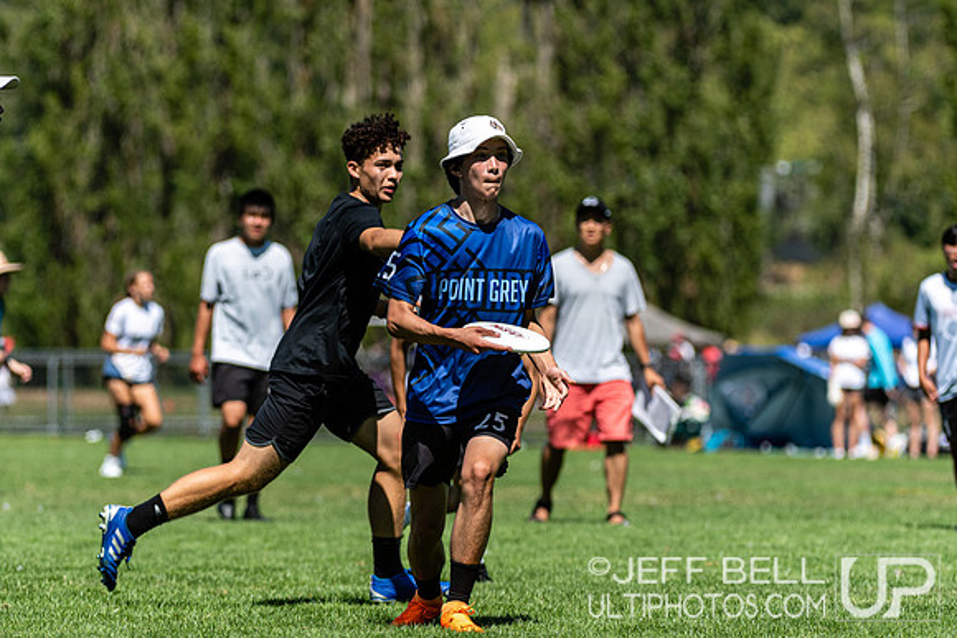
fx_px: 8375
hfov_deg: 6.5
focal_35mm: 315
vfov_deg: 4.4
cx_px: 478
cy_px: 319
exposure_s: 1/3200
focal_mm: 210
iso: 200
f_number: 4
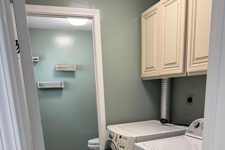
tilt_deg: -15.8
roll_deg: +2.5
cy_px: 146
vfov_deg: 35.6
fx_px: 212
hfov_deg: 55.8
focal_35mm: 34
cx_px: 114
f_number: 1.78
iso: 200
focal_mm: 6.76
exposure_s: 1/120
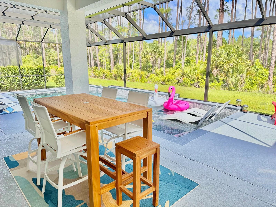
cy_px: 104
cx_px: 138
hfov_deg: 71.6
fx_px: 191
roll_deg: -0.7
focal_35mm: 24
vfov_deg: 56.8
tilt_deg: -10.9
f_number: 1.78
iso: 80
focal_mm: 6.86
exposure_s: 1/1517
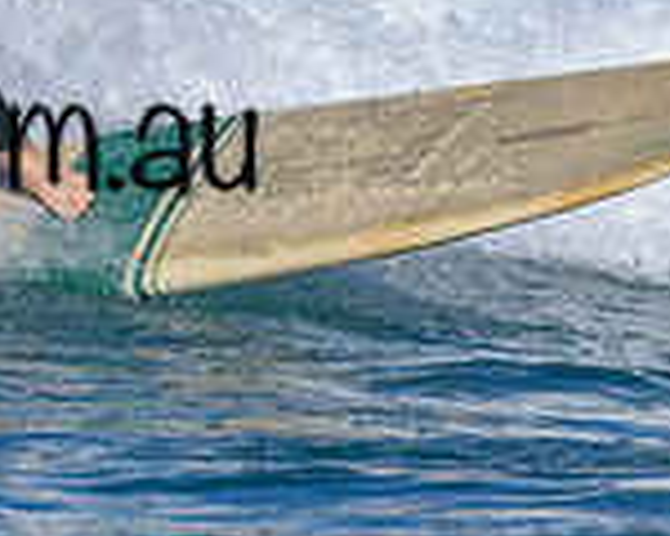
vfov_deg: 0.6
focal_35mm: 2798
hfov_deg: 0.7
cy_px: -14
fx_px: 55483
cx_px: 49
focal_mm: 560
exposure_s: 1/1600
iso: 320
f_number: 8
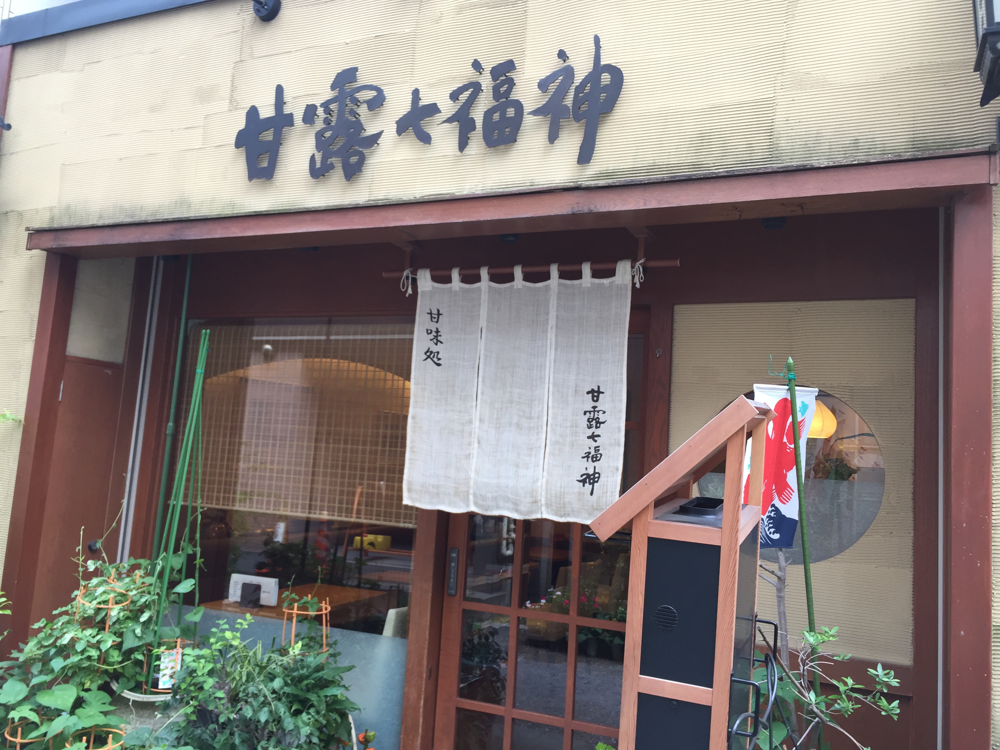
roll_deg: -5.0
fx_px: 838
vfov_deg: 48.2
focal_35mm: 29
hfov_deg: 61.7
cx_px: 500
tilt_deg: +5.6
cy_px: 375
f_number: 2.2
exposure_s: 1/120
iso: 50
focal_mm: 4.15
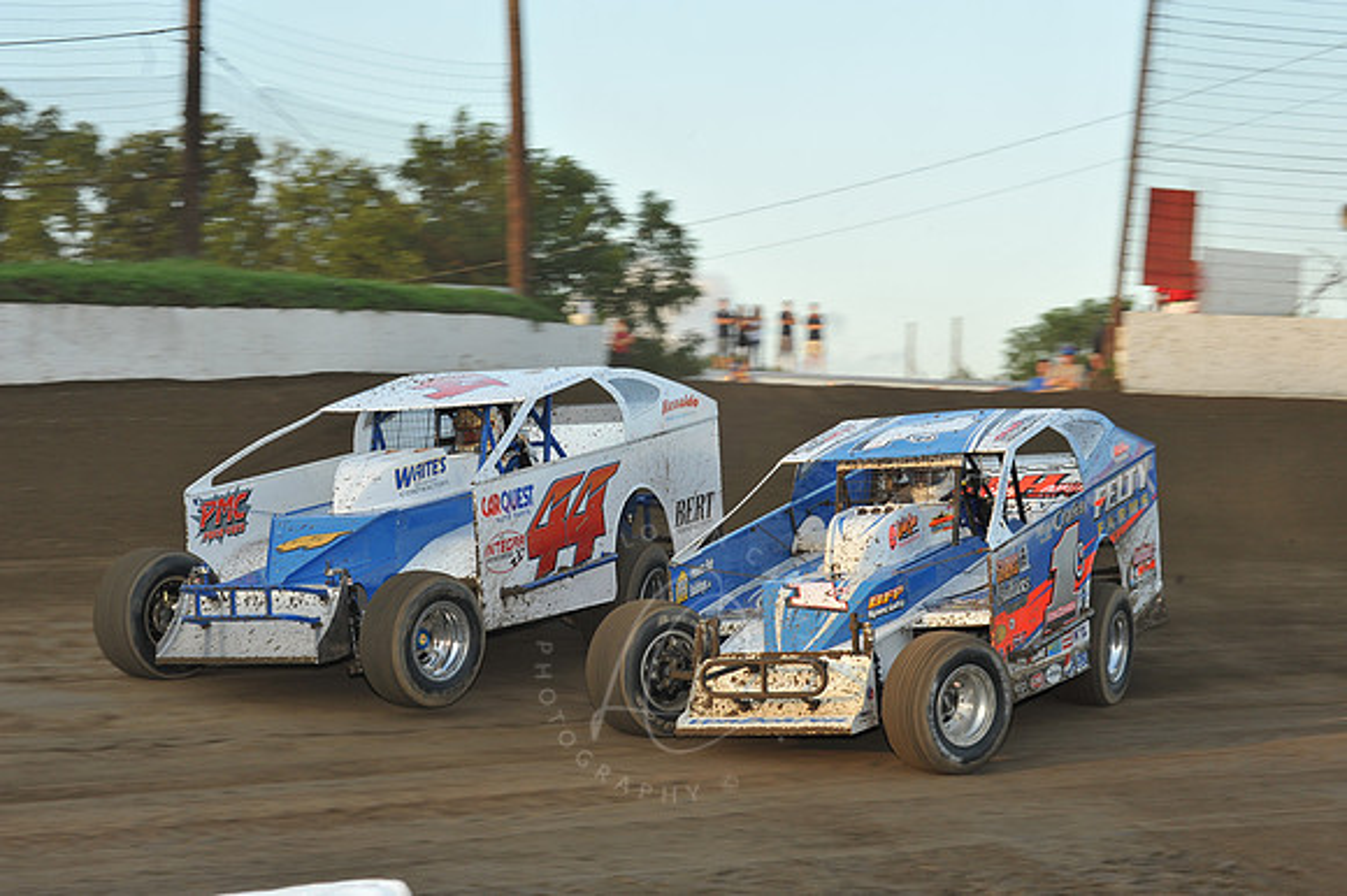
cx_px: 674
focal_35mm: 92
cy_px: 448
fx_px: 3440
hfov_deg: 22.2
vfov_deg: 14.8
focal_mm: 92
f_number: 8
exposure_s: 1/320
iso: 640
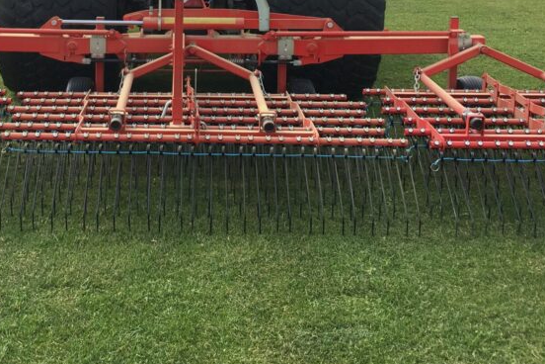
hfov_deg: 35.4
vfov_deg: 23.4
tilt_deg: -9.6
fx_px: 848
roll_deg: -2.7
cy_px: 15
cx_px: 195
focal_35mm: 56
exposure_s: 1/538
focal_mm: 4.15
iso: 25
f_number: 2.2
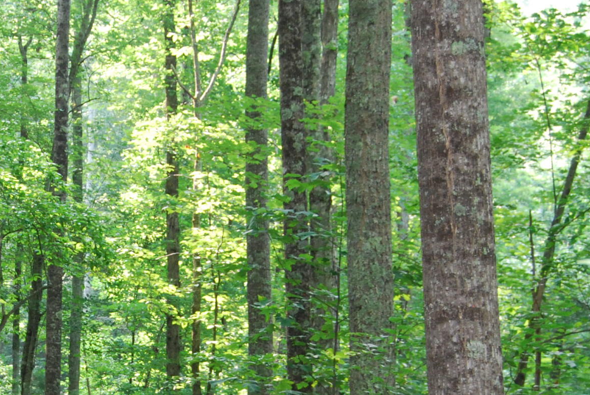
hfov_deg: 17.3
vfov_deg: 11.9
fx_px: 1887
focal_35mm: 115
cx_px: -28
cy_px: 360
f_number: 4.2
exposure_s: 1/60
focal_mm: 30
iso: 640
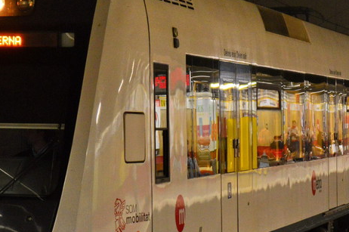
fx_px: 1408
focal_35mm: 145
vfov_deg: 9.4
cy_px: 156
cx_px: 156
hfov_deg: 14.1
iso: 800
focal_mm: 35
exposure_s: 1/25
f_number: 3.8
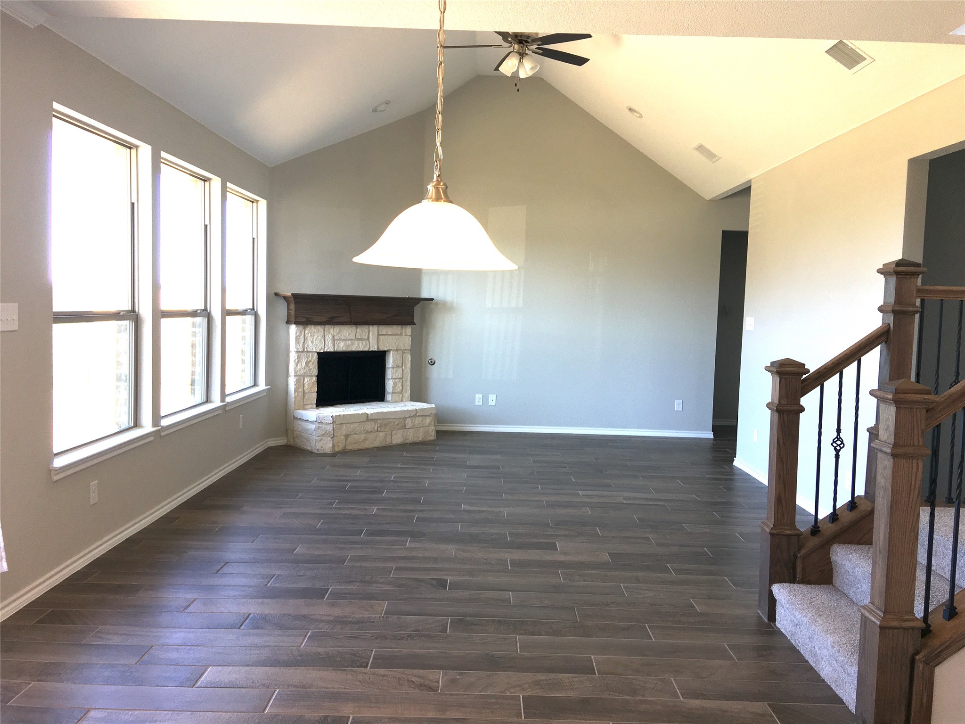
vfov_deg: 48.2
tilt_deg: -2.6
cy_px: 362
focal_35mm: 29
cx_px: 482
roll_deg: -1.5
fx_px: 808
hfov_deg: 61.7
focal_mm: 4.15
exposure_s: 1/40
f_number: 2.2
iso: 25
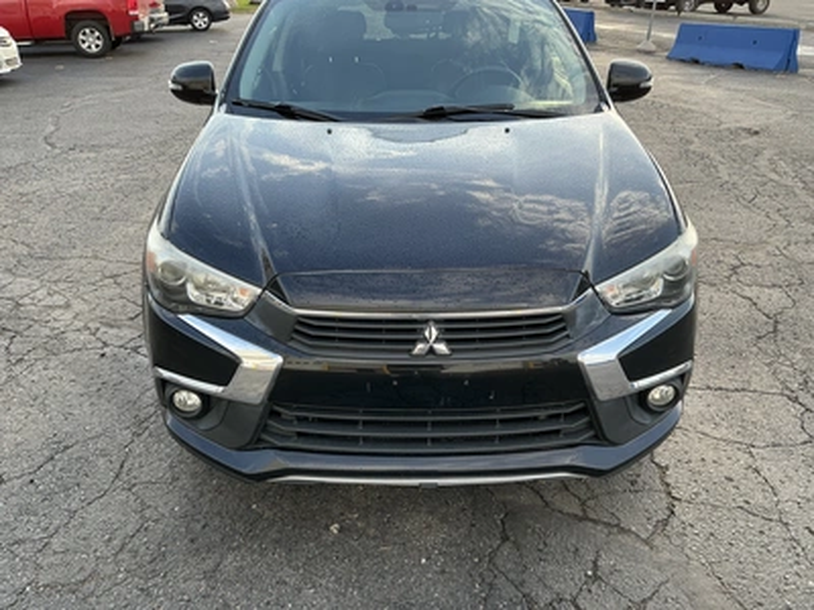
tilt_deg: -25.6
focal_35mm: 28
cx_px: 407
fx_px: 658
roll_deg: +1.5
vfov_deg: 49.7
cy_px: 305
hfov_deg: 63.4
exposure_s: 1/169
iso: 20
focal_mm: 3
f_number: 1.8
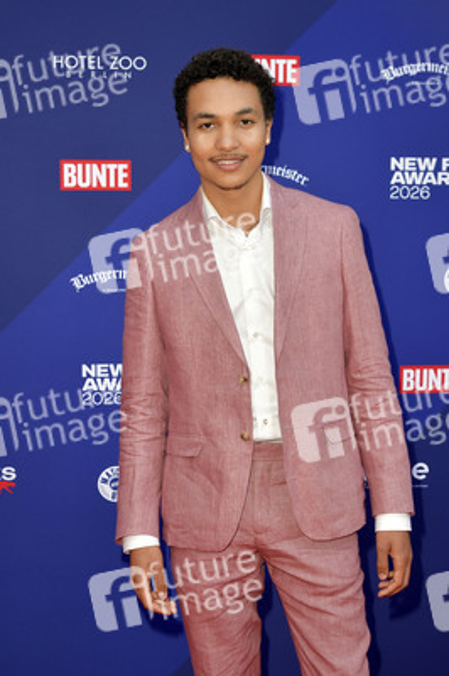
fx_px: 937
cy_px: 338
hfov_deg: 26.9
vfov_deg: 39.6
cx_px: 224
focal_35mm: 50
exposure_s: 1/200
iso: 640
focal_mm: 50
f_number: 6.3
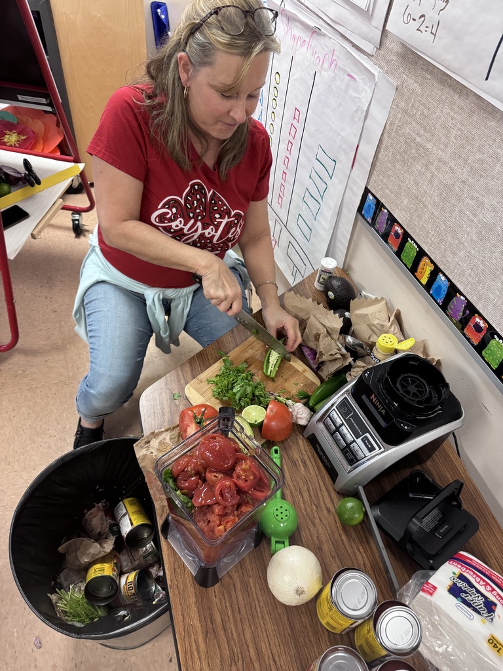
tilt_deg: -50.0
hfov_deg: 56.8
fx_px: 465
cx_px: 252
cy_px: 336
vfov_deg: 71.6
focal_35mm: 24
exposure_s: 1/60
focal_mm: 6.76
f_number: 1.78
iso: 400
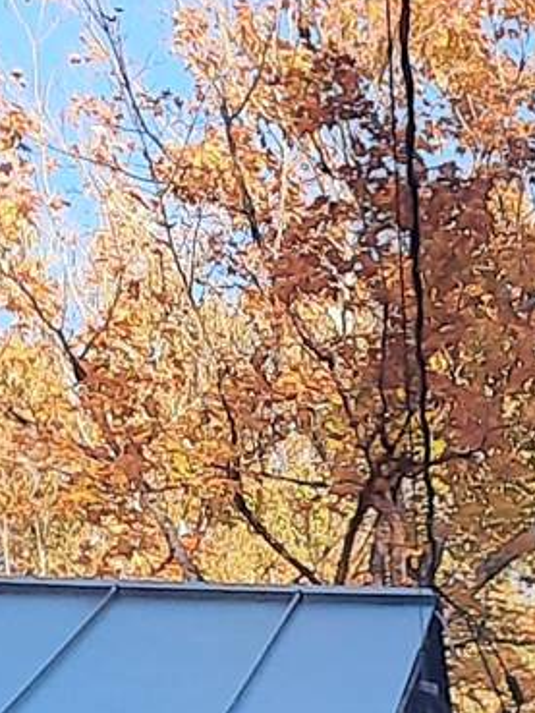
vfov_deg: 11.3
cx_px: 1130
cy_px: 1461
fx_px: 3213
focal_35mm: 156
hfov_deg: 8.9
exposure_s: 1/120
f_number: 2
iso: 64
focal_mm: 4.6
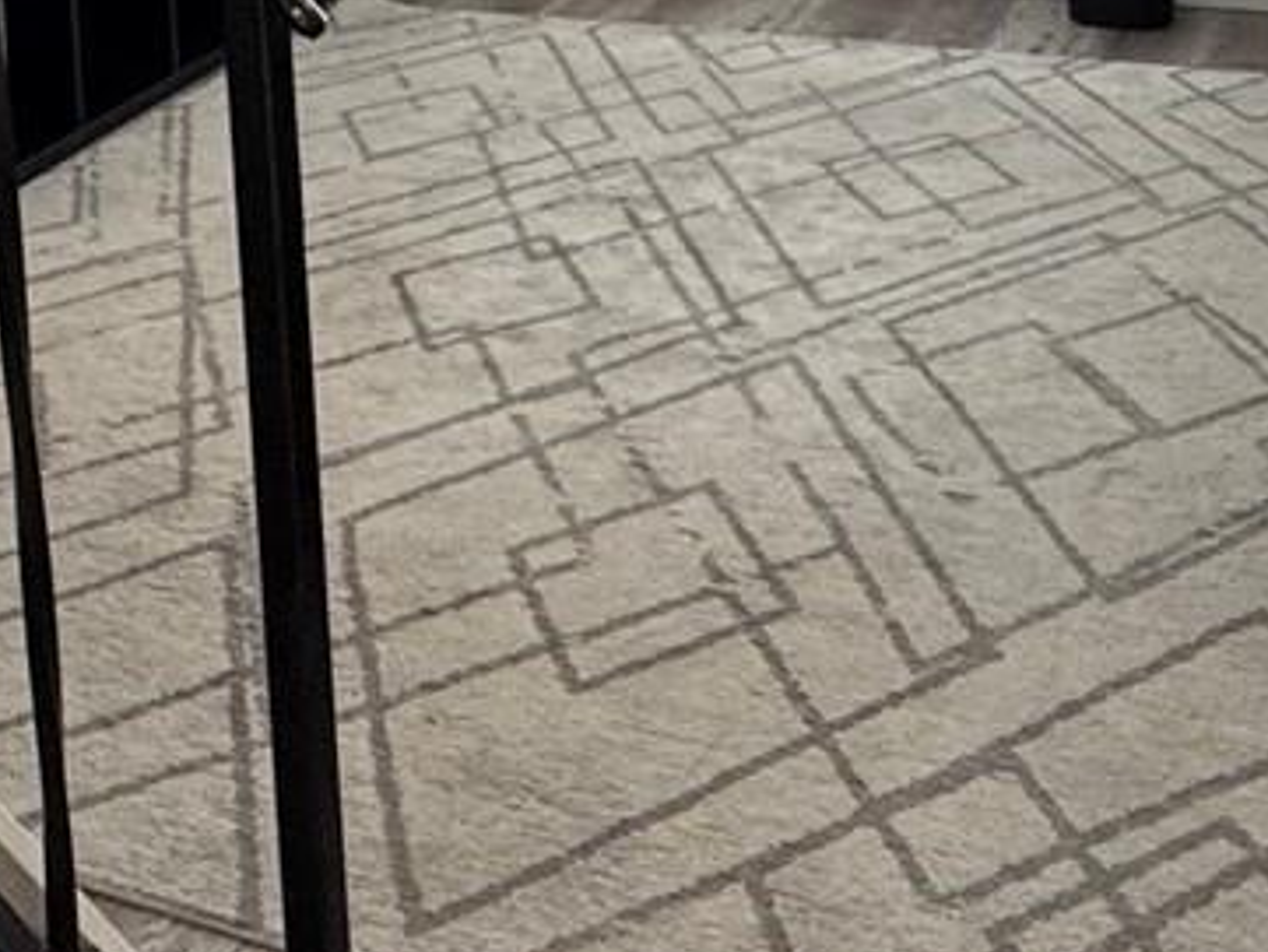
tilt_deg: -3.5
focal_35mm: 62
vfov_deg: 20.6
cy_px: -429
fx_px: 2272
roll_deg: +3.5
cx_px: 179
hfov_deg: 30.1
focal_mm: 2.22
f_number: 2.2
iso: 250
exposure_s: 1/120
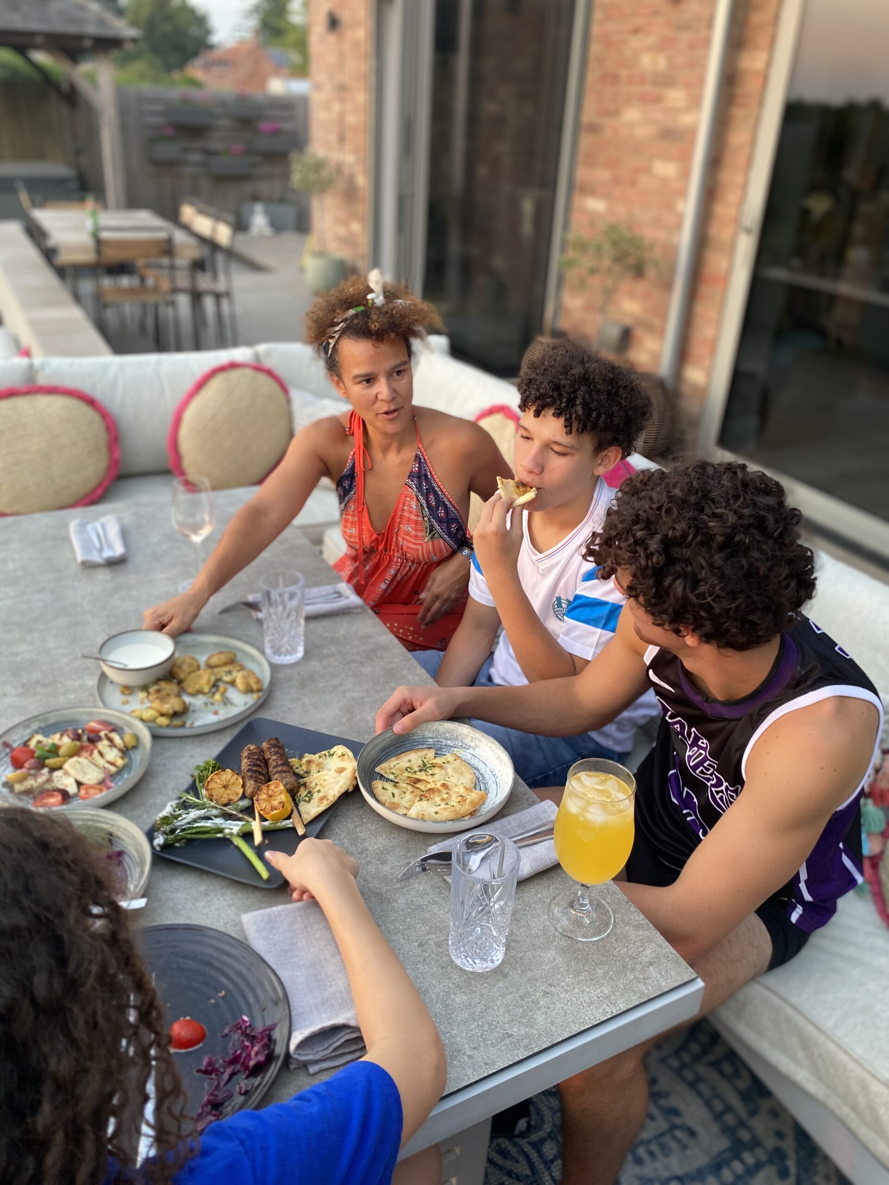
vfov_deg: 67.3
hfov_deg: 53.1
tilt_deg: -26.7
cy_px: 592
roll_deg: -4.2
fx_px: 890
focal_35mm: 26
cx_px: 444
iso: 125
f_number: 1.8
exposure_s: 1/62
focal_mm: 4.25
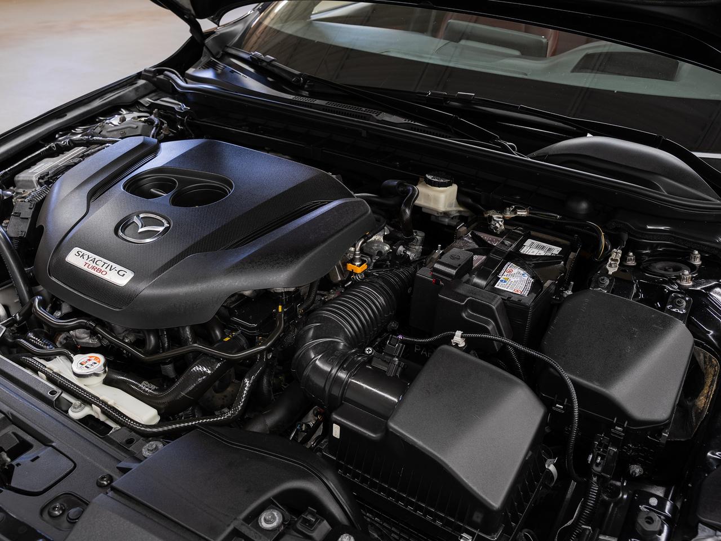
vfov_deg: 46.0
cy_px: 270
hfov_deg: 59.0
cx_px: 360
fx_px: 638
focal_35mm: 31
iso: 100
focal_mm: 28.3
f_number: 7.1
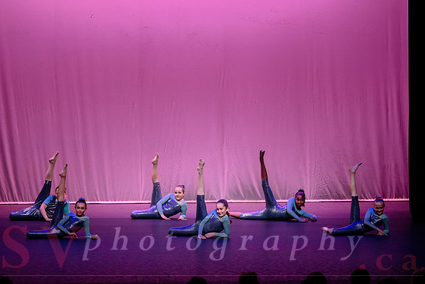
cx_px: 212
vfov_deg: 12.5
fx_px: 1299
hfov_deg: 18.6
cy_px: 142
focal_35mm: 110
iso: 1600
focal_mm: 110
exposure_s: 1/400
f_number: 2.8
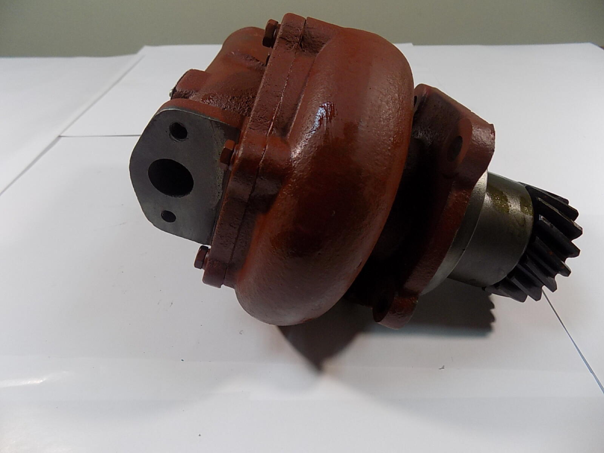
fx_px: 401
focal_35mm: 23
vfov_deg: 58.9
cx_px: 302
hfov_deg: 73.9
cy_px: 226
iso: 160
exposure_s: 1/30
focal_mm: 4
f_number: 3.1
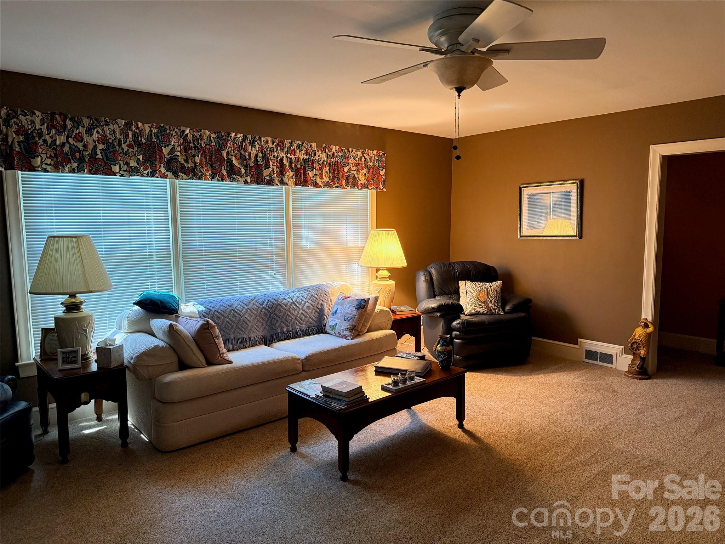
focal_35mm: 24
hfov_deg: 71.6
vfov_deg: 56.8
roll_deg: +0.9
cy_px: 272
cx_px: 362
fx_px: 503
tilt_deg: -5.7
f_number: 1.78
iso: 320
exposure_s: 1/60
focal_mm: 6.76
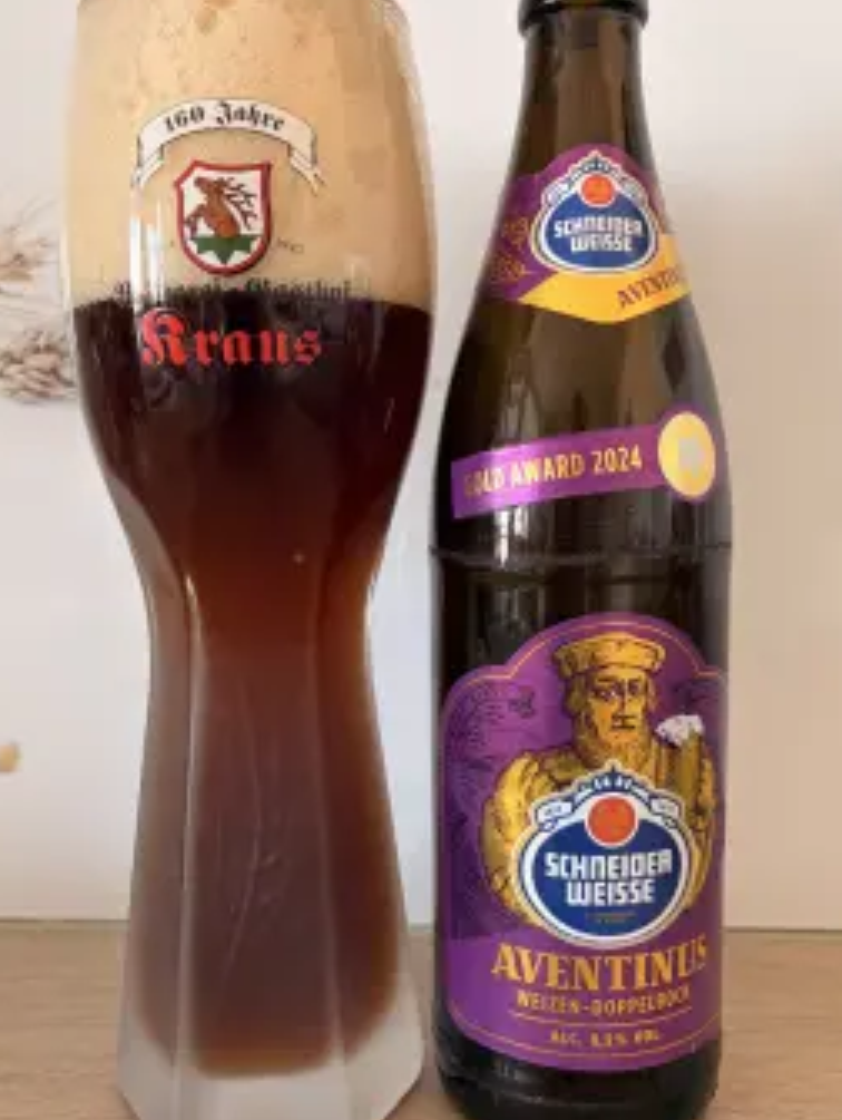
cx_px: 391
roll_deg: +0.9
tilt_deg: -4.7
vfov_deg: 58.3
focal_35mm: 31
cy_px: 558
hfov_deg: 45.5
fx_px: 1003
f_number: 1.6
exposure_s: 1/66
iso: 125
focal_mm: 5.96
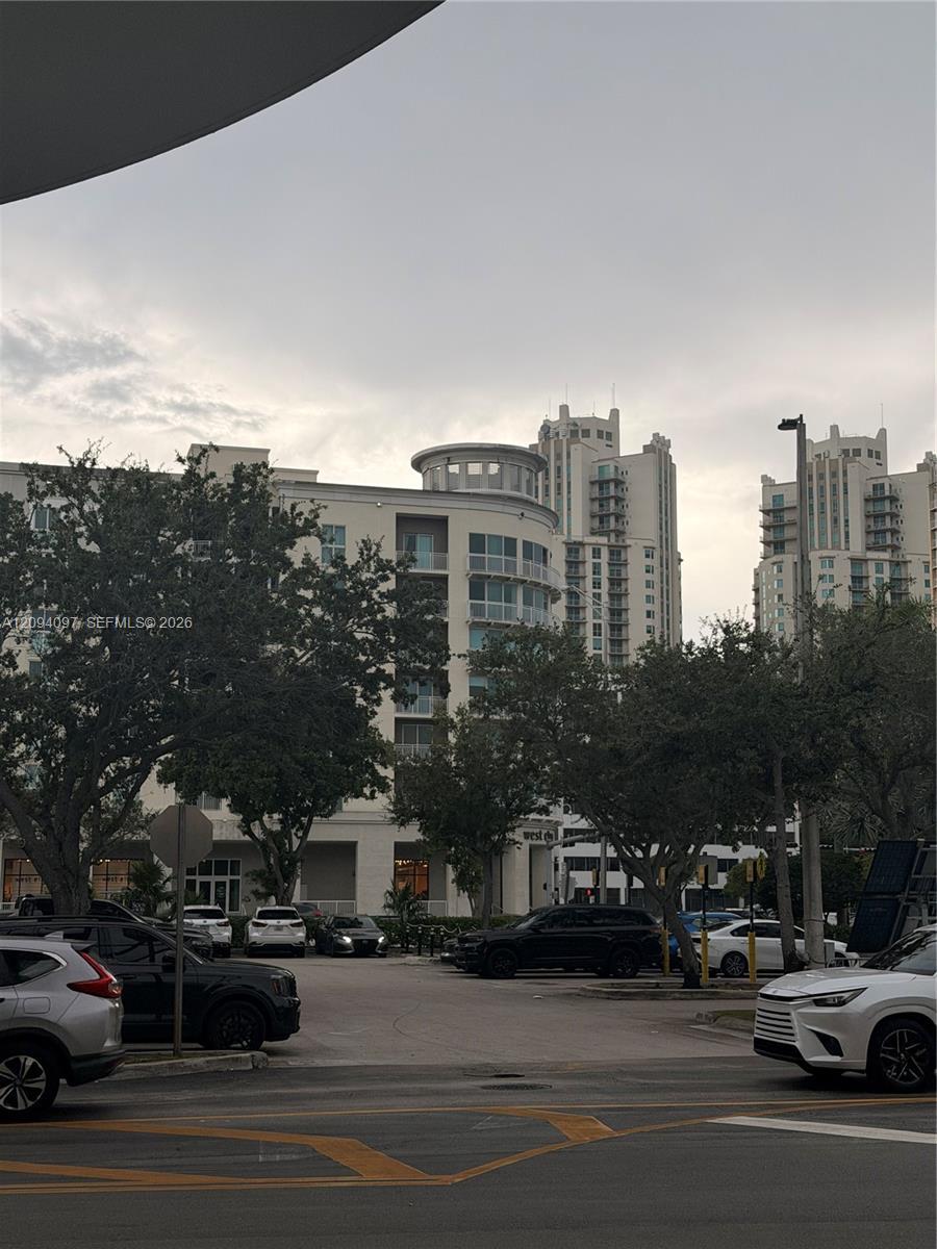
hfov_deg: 30.3
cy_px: 624
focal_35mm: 48
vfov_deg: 39.7
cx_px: 468
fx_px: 1732
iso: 64
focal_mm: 6.76
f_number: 1.78
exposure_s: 1/2494
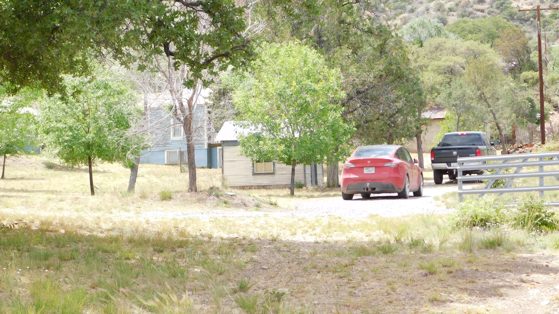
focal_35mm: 88
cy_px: 150
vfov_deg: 13.7
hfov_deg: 24.2
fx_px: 1304
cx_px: 279
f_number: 4.4
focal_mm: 14.2
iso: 140
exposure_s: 1/250
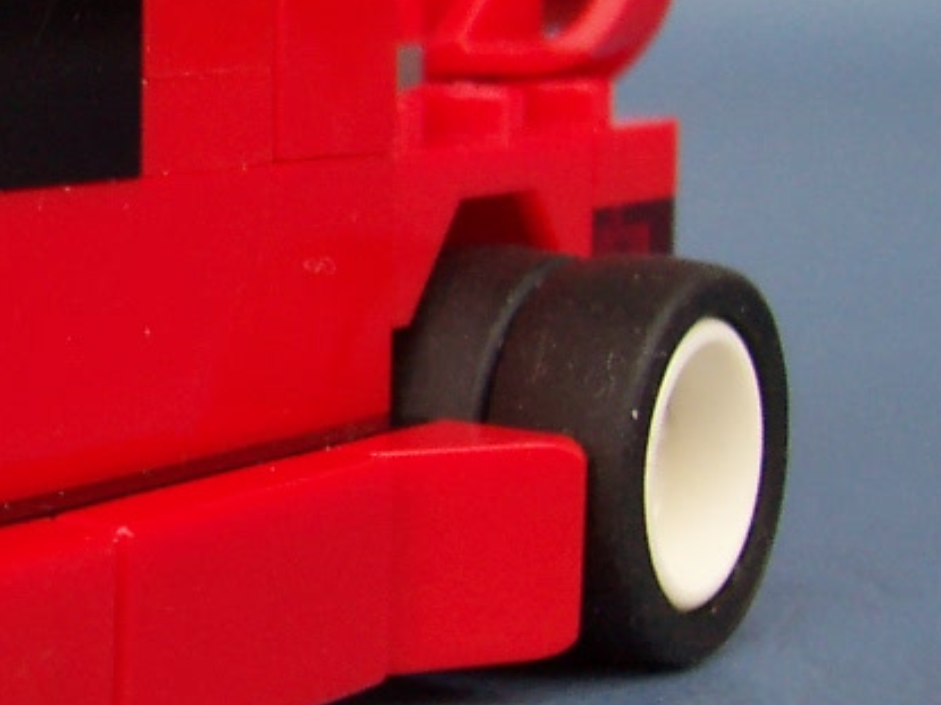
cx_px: -388
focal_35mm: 107
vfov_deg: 13.8
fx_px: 2908
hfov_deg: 17.0
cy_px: 320
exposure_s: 1/125
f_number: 2.8
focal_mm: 5.6
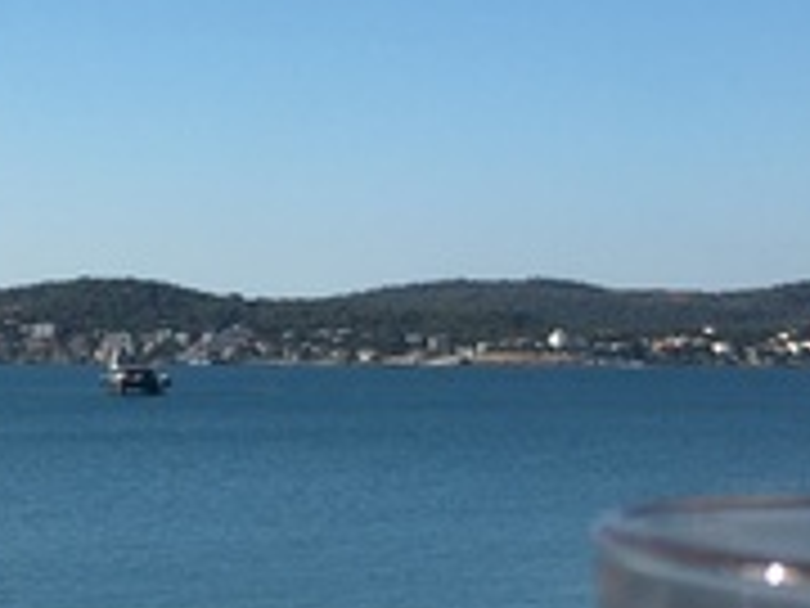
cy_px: 293
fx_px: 2597
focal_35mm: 111
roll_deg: +0.5
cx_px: 261
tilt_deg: +1.3
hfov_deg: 17.7
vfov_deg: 13.3
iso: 25
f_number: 2.2
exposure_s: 1/1570
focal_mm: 4.15
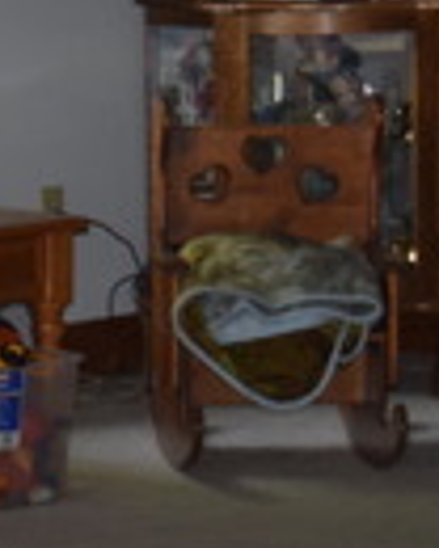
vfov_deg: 8.0
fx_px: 3935
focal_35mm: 242
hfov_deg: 6.1
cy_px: 124
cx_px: -675
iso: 800
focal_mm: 35
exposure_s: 1/80
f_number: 4.5
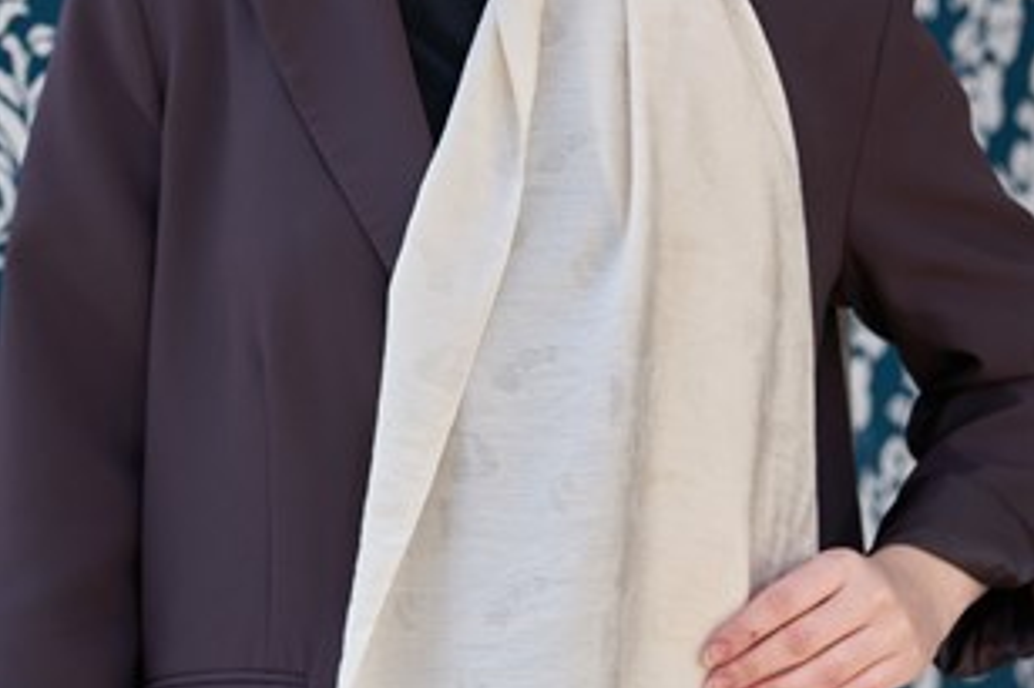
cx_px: 517
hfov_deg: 13.3
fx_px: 4421
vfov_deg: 8.8
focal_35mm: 154
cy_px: -3
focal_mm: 102
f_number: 4.5
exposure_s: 1/200
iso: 200
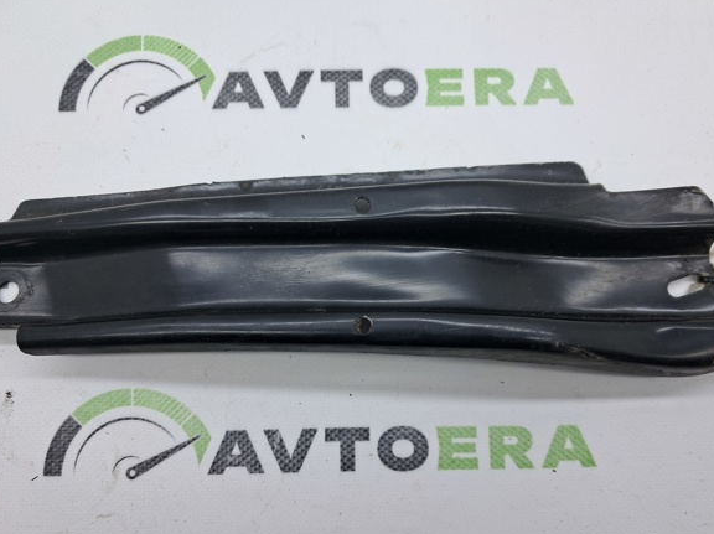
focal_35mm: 30
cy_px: 292
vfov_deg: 46.7
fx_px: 618
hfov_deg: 60.0
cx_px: 369
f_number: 1.8
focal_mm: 4
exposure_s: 1/120
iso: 50
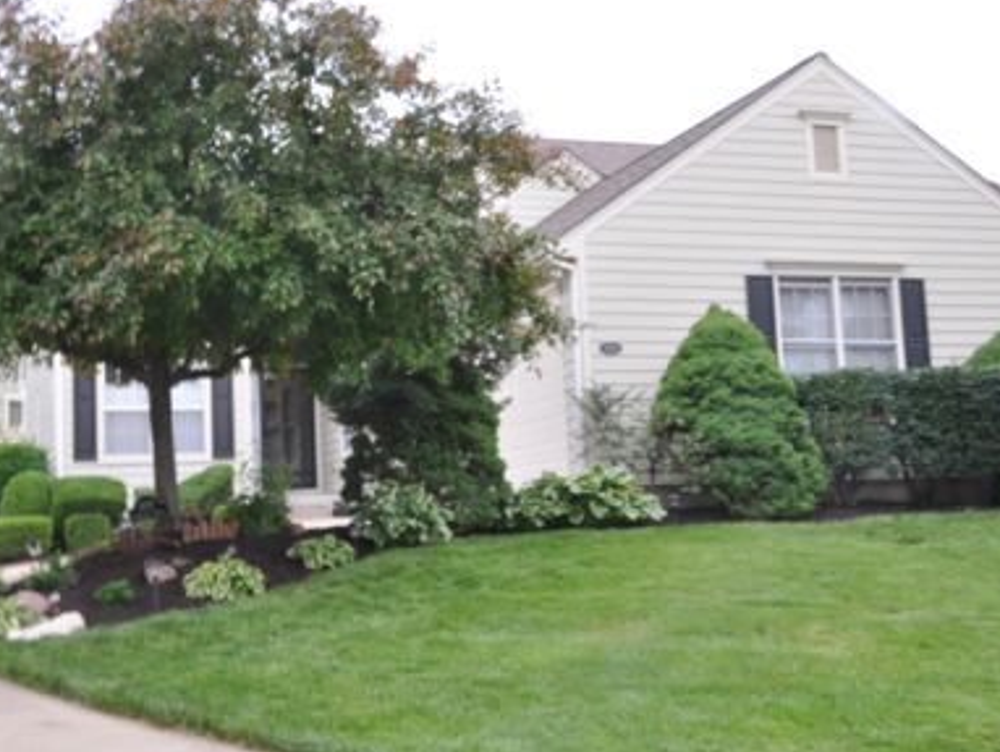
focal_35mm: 49
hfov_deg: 38.8
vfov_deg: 29.7
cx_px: 421
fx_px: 1416
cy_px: 354
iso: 200
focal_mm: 26
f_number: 4
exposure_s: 1/15
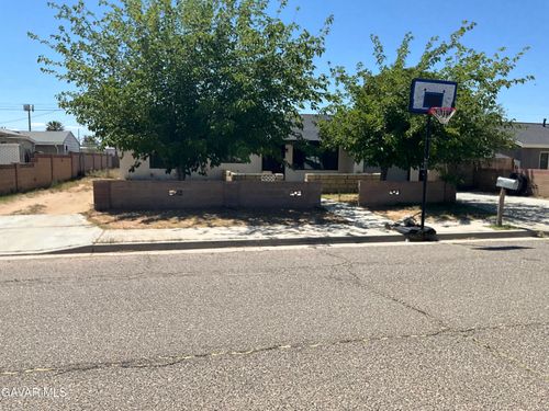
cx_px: 274
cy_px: 206
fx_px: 460
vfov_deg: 48.2
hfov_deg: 61.7
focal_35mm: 29
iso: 25
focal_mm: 3
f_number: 1.8
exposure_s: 1/2538
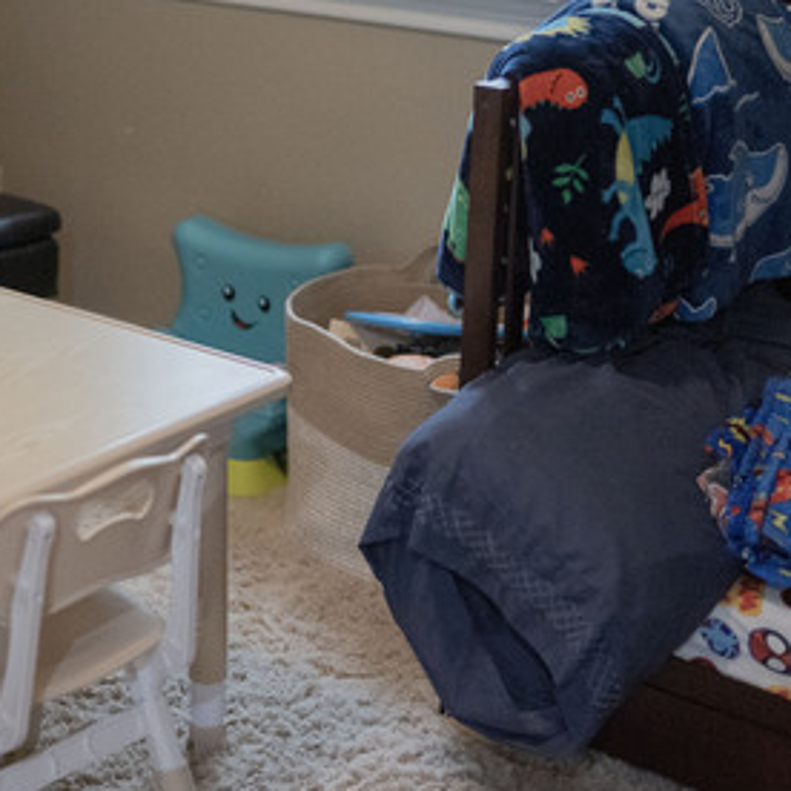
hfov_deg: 24.5
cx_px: 143
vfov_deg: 24.8
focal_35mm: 69
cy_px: 242
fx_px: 1784
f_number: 1.4
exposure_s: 1/2000
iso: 5000
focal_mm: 35
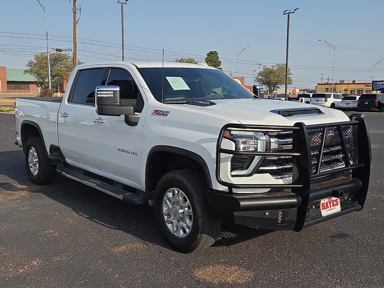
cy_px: 144
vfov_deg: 38.7
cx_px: 192
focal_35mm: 37
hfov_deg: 50.1
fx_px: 410
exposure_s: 1/1429
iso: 25
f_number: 1.8
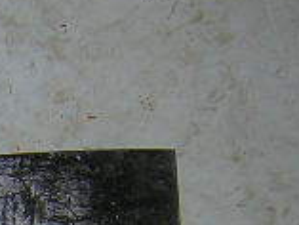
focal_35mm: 147
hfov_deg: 12.6
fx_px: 1271
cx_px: -181
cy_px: 414
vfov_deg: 9.6
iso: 100
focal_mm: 4.7
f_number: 5.2
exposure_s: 1/60.1
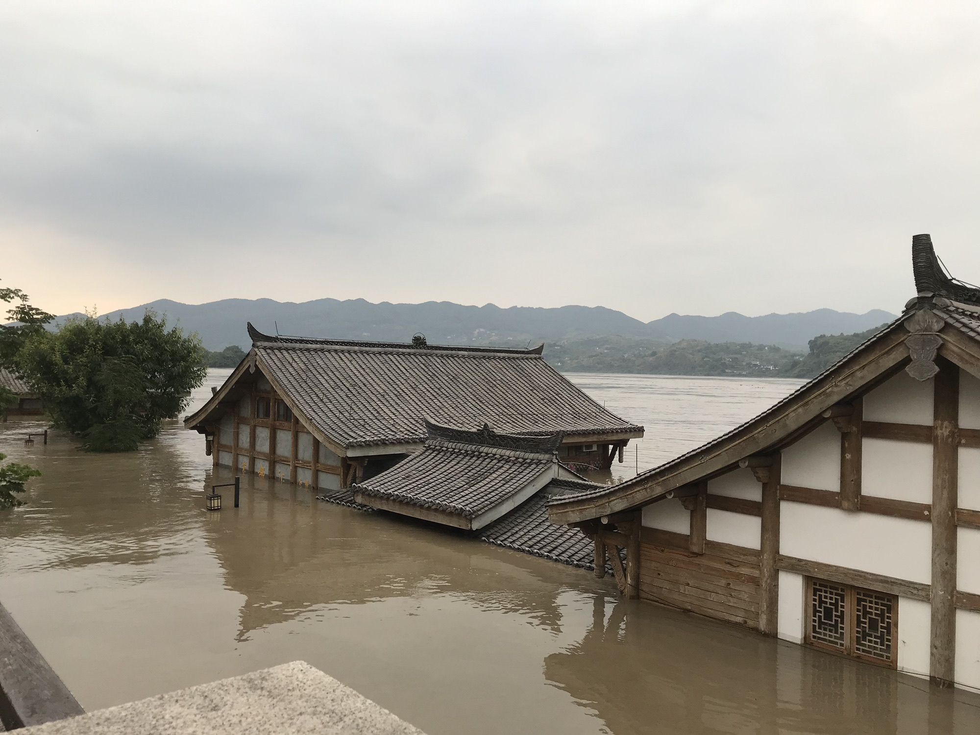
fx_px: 793
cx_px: 490
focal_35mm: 28
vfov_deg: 49.7
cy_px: 368
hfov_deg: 63.4
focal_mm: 3.99
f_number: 1.8
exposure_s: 1/236
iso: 20
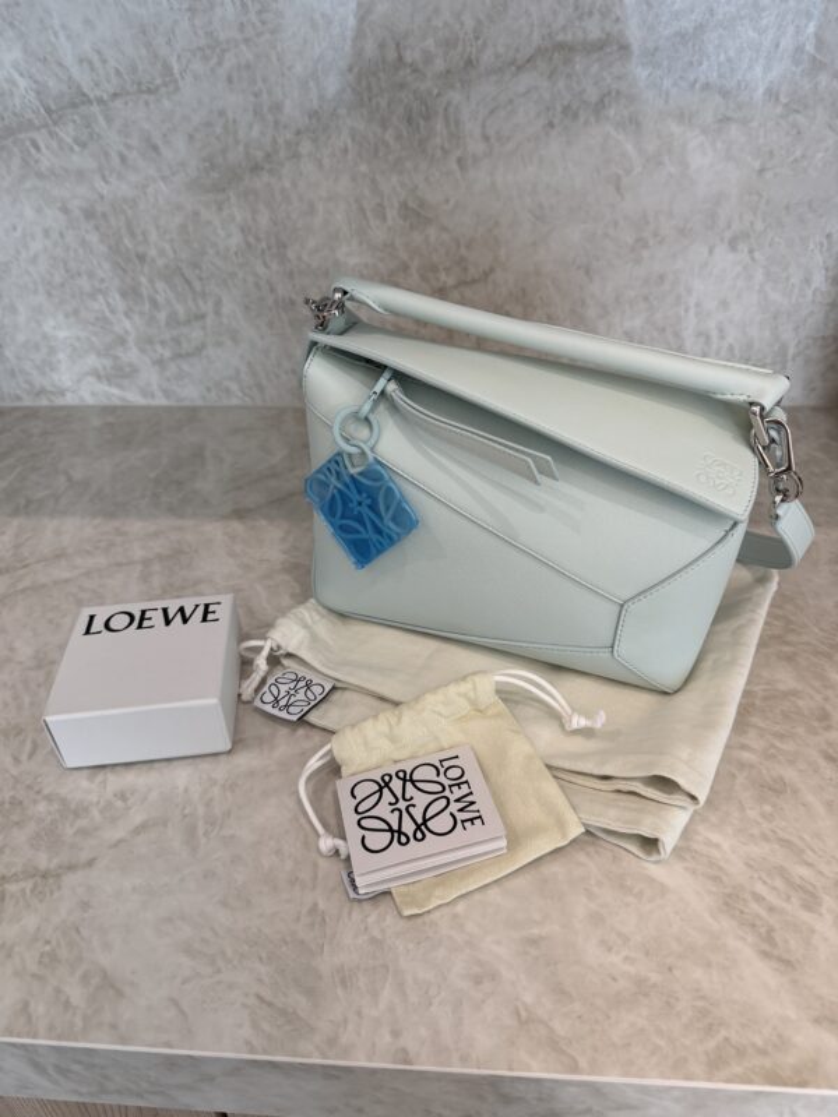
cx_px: 419
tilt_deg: -36.5
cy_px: 558
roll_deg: +2.0
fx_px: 775
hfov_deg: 56.8
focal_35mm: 24
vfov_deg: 71.6
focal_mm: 6.76
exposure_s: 1/224
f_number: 1.78
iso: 200
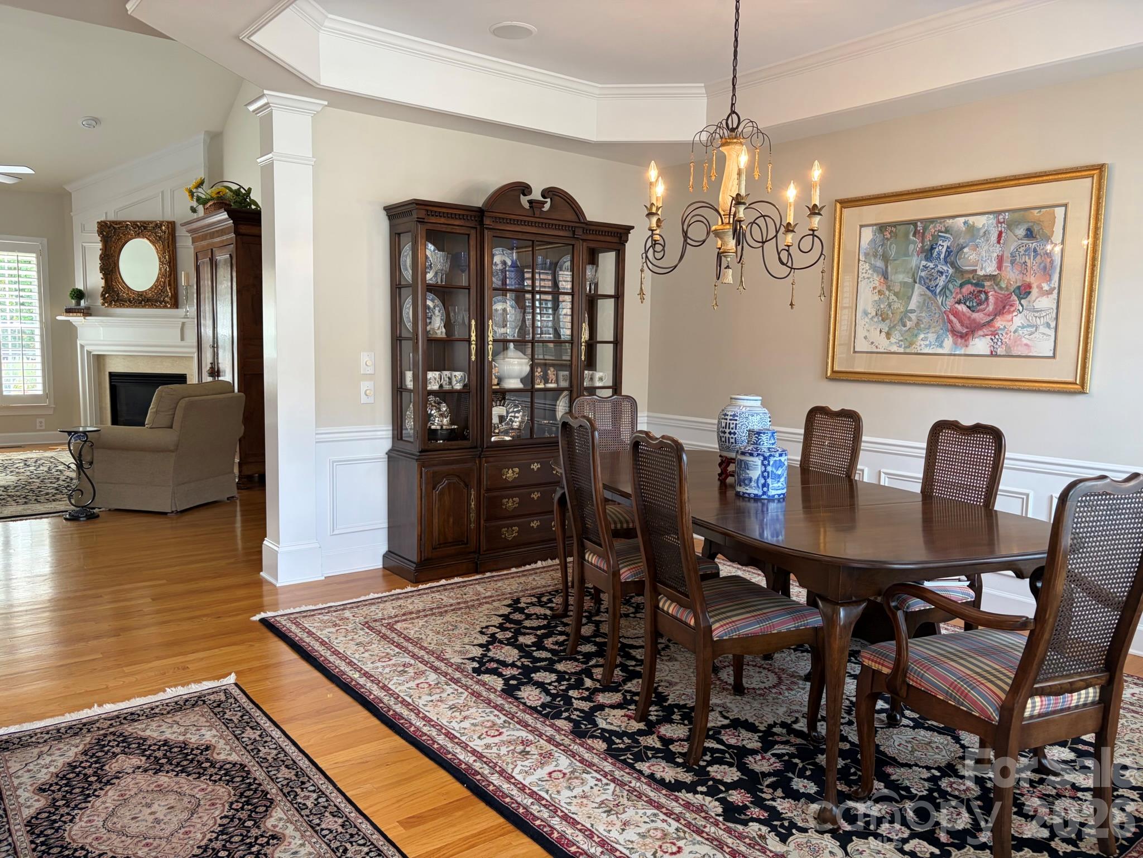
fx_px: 859
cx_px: 572
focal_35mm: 26
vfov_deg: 53.1
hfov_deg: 67.3
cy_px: 429
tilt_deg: -5.6
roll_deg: -0.4
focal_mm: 5.96
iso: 100
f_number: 1.6
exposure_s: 1/60
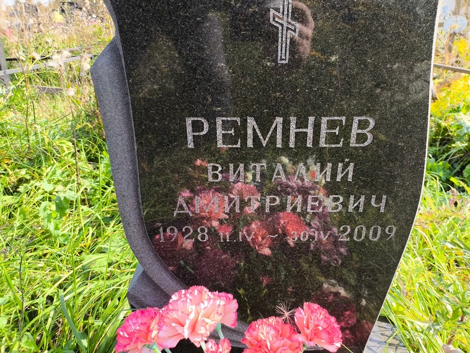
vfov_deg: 54.9
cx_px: 235
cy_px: 176
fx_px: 340
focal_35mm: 25
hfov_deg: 69.4
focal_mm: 4.71
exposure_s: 1/427
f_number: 1.7
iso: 50
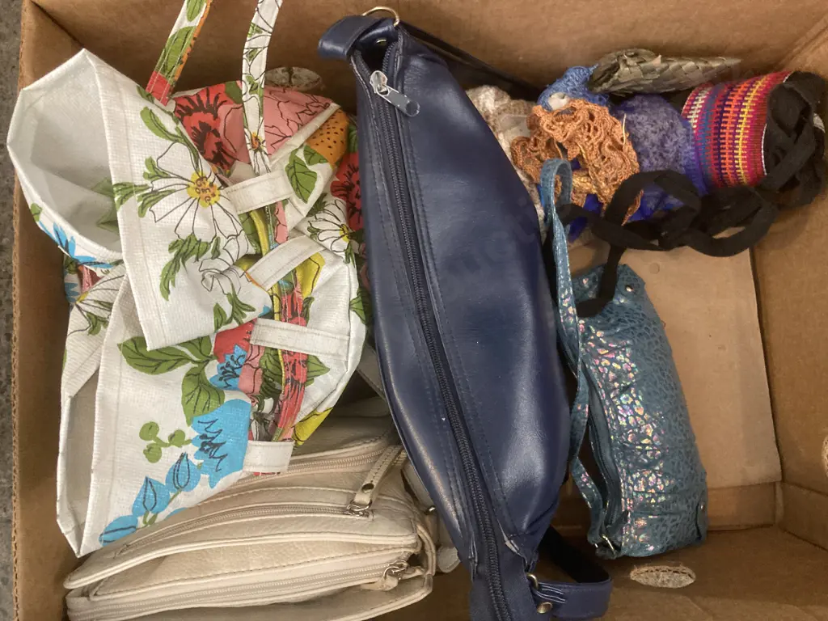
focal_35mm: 28
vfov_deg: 49.7
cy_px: 310
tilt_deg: -83.9
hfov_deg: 63.4
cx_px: 414
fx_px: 670
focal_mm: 3.99
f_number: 1.8
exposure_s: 1/33
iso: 400
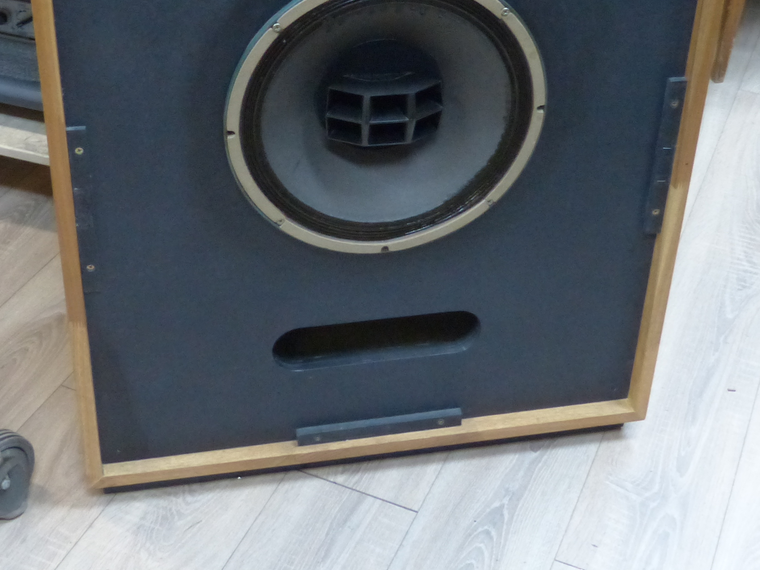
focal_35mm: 57
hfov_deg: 33.8
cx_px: 381
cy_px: 122
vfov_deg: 25.3
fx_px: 1251
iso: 400
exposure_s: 1/6
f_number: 4.5
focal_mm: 5.3
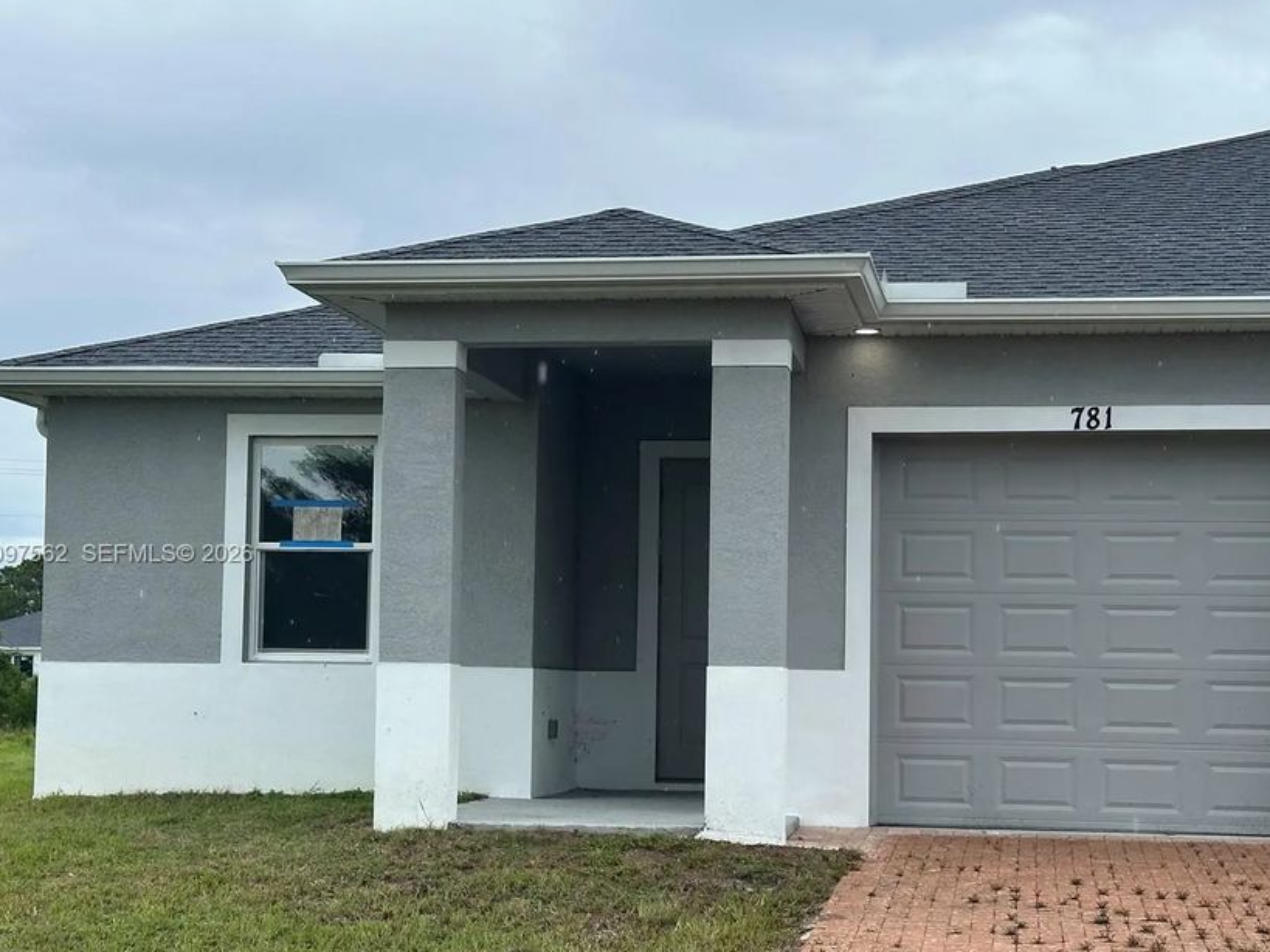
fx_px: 2201
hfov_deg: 32.1
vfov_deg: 24.4
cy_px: 555
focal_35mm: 60
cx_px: 738
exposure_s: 1/1009
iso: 64
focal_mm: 6.86
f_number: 1.78
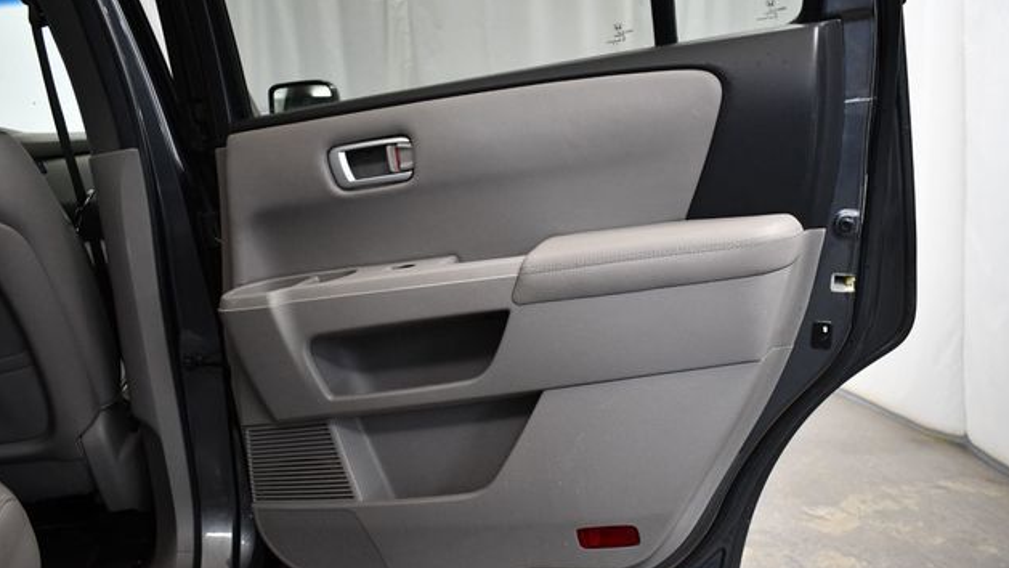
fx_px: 883
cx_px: 510
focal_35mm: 33
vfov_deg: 35.6
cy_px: 310
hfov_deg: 59.5
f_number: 3.8
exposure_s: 1/125
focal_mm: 21
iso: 2800
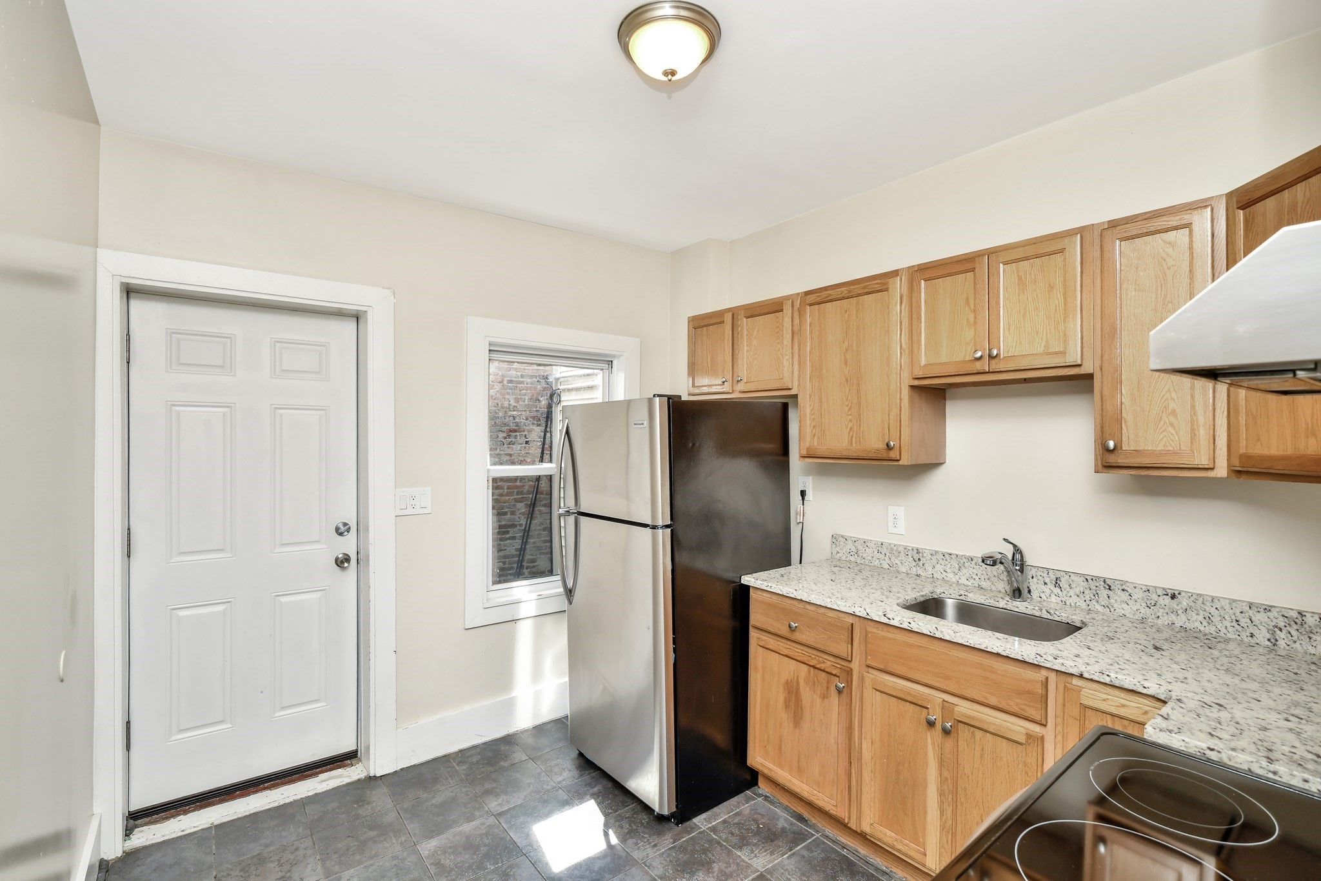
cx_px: 660
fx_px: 550
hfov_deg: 100.4
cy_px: 440
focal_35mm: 15
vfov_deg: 77.3
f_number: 7.1
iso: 200
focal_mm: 15
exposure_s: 1/30
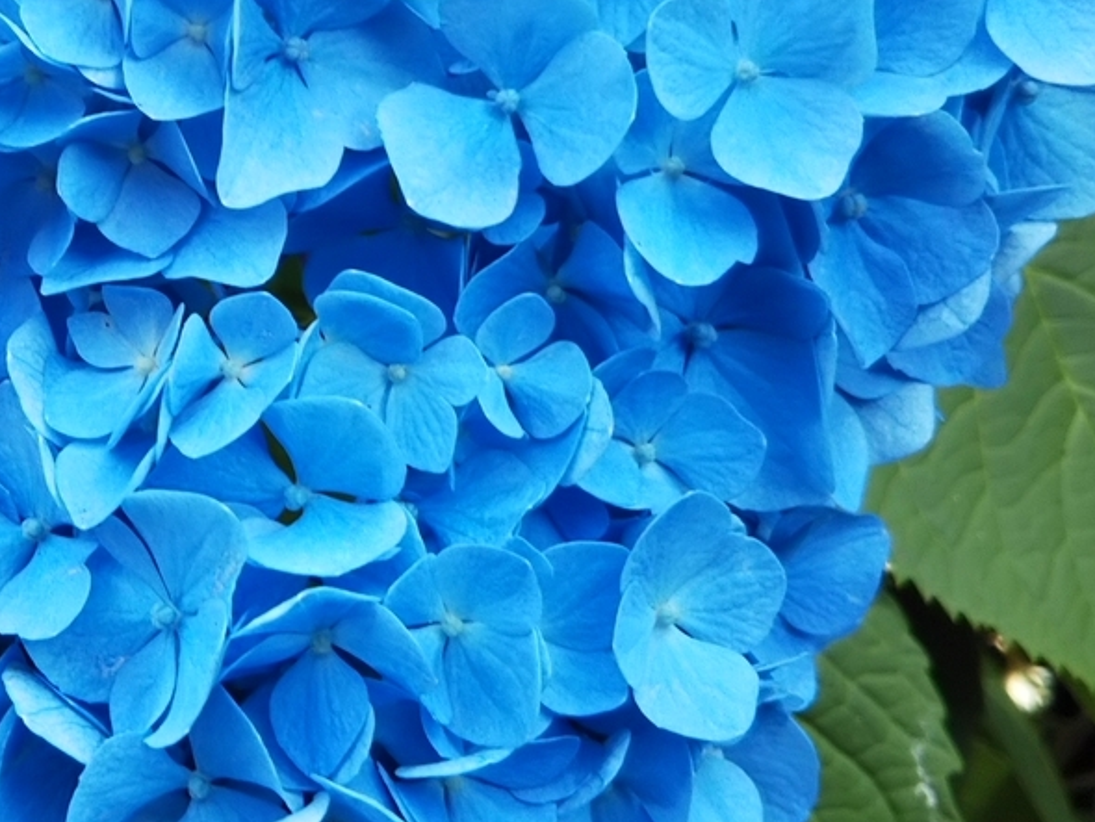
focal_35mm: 61
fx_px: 1930
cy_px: 176
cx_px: 171
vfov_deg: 23.7
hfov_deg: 30.6
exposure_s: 1/121
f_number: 2.2
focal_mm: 4
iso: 20
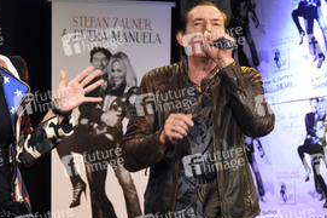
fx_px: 1179
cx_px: 61
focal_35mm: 130
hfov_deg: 15.7
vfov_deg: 10.5
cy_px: 132
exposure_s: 1/160
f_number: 6.3
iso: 2500
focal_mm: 52
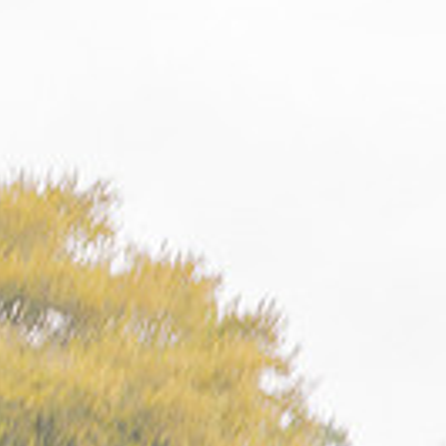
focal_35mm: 940
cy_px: 329
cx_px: -223
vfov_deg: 1.9
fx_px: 13702
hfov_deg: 1.9
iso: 200
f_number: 4
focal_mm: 120
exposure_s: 1/200
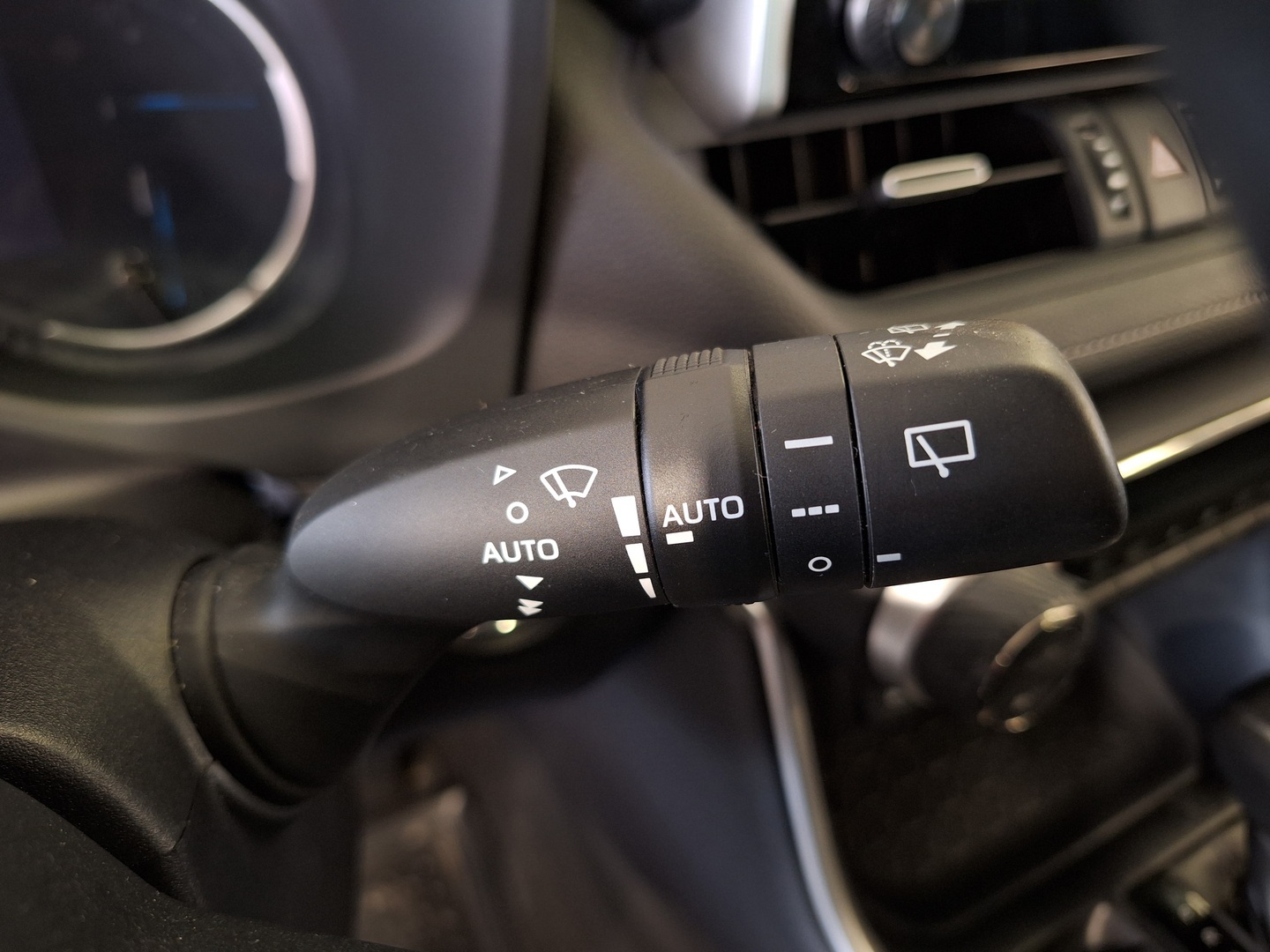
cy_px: 476
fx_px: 844
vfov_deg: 58.9
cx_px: 635
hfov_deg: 73.9
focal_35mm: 23
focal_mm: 5.54
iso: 320
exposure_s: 1/25
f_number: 1.8
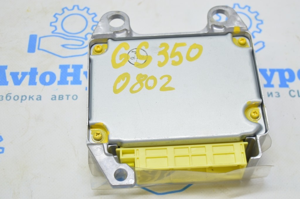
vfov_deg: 22.6
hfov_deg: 33.4
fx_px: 500
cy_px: 100
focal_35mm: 60
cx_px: 150
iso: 400
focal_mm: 40
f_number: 5.6
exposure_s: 1/20
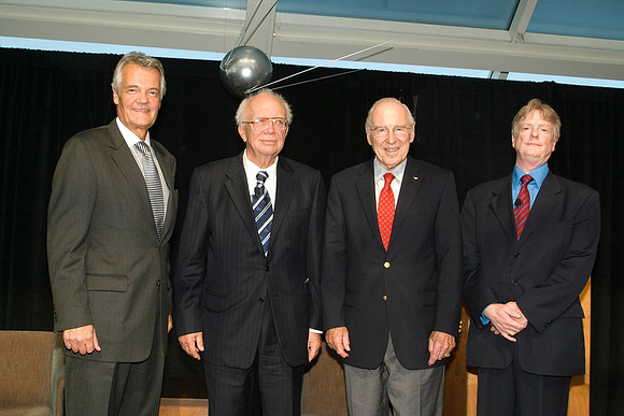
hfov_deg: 53.1
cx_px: 312
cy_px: 208
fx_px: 624
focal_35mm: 36
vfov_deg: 36.9
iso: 800
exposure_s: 1/125
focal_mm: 24
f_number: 11
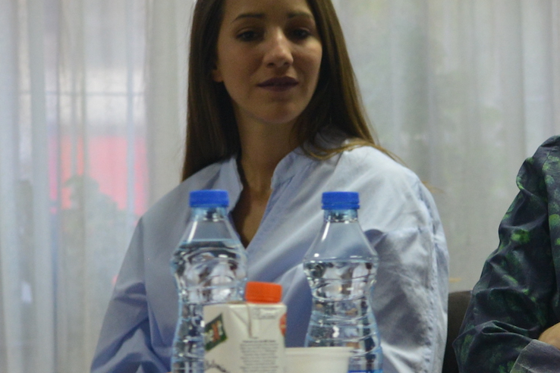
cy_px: 218
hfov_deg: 11.2
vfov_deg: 7.5
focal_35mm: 183
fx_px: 2846
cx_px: 527
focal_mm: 45
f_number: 3.5
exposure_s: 1/160
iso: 1250
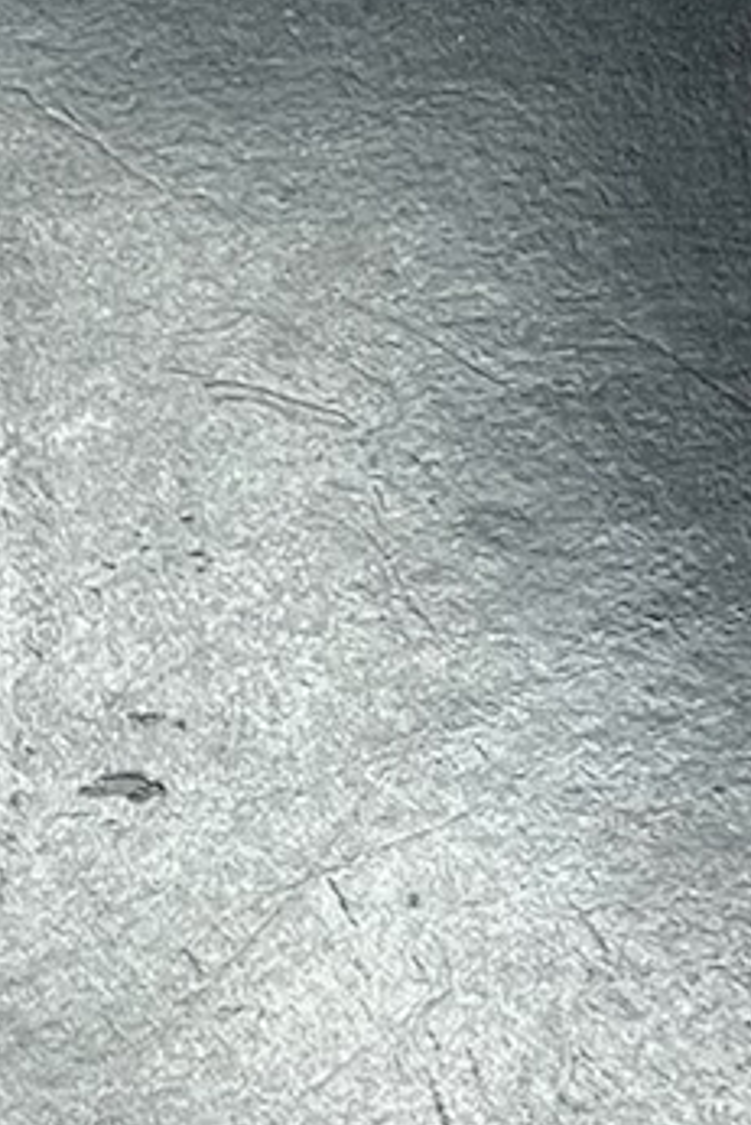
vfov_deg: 12.6
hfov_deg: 8.2
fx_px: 5001
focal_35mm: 160
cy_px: -49
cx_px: -754
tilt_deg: -72.9
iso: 200
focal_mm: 5.7
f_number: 1.5
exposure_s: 1/60
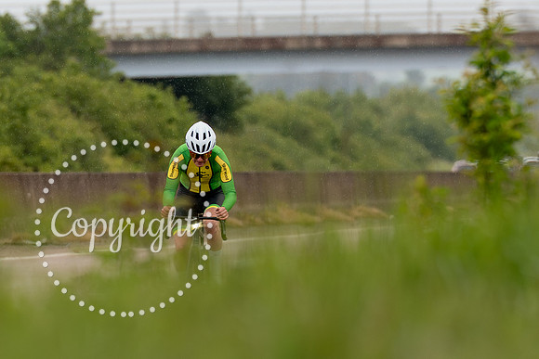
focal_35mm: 669
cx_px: 214
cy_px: 225
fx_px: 10020
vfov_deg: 2.1
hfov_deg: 3.1
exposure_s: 1/1000
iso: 400
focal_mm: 200
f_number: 3.5
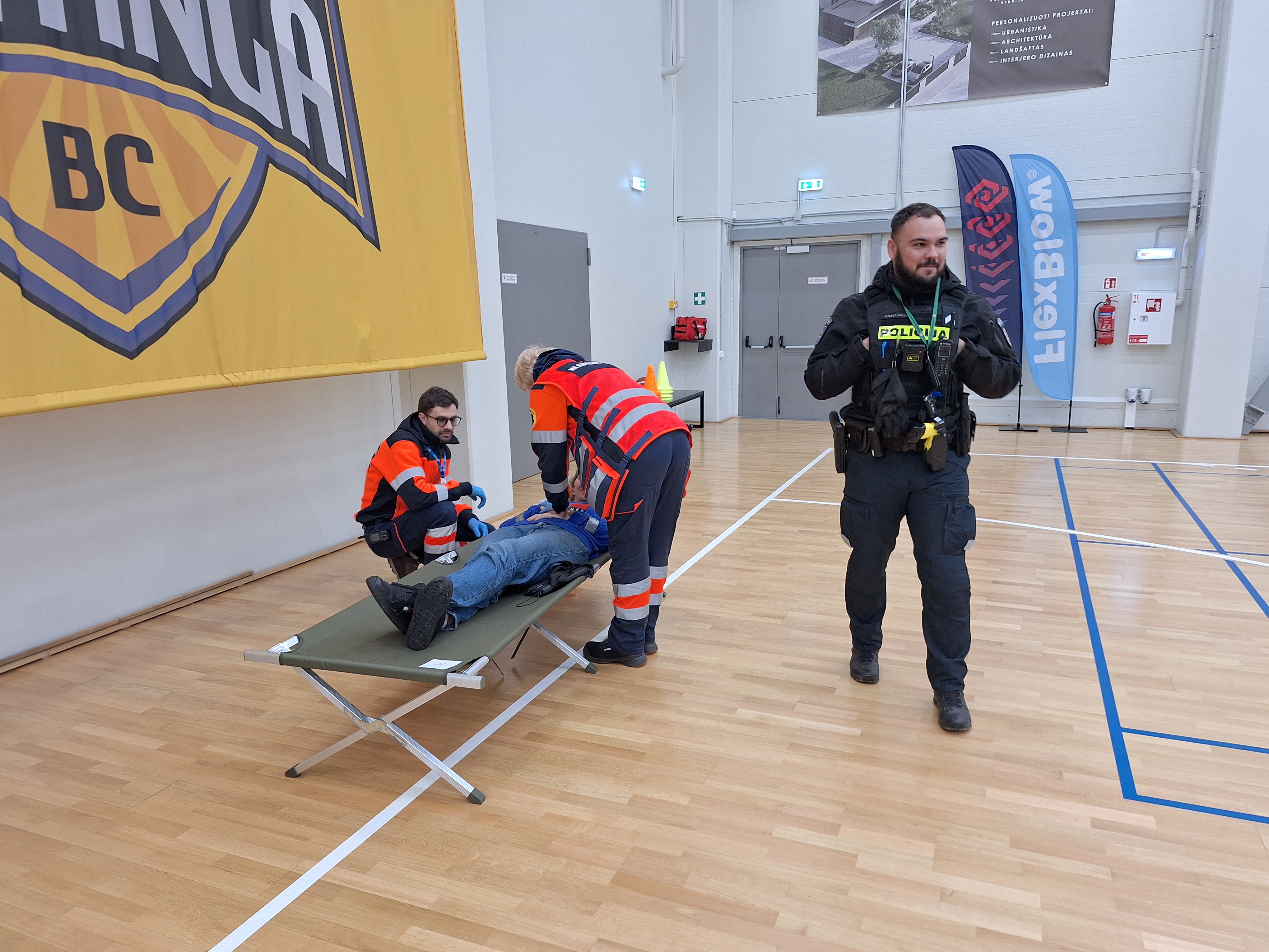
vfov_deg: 58.9
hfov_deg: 73.9
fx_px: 843
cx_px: 634
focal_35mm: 23
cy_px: 476
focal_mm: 5.54
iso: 80
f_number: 1.8
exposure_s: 1/50
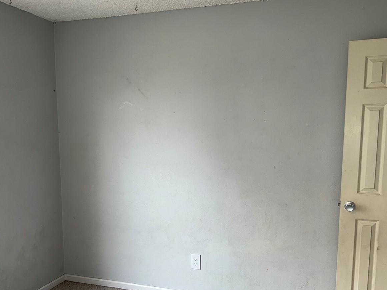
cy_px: 177
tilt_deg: -7.0
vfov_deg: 42.7
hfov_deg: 55.3
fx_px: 369
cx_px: 187
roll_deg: +0.4
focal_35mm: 33
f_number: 1.78
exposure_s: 1/33
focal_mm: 6.76
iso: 64
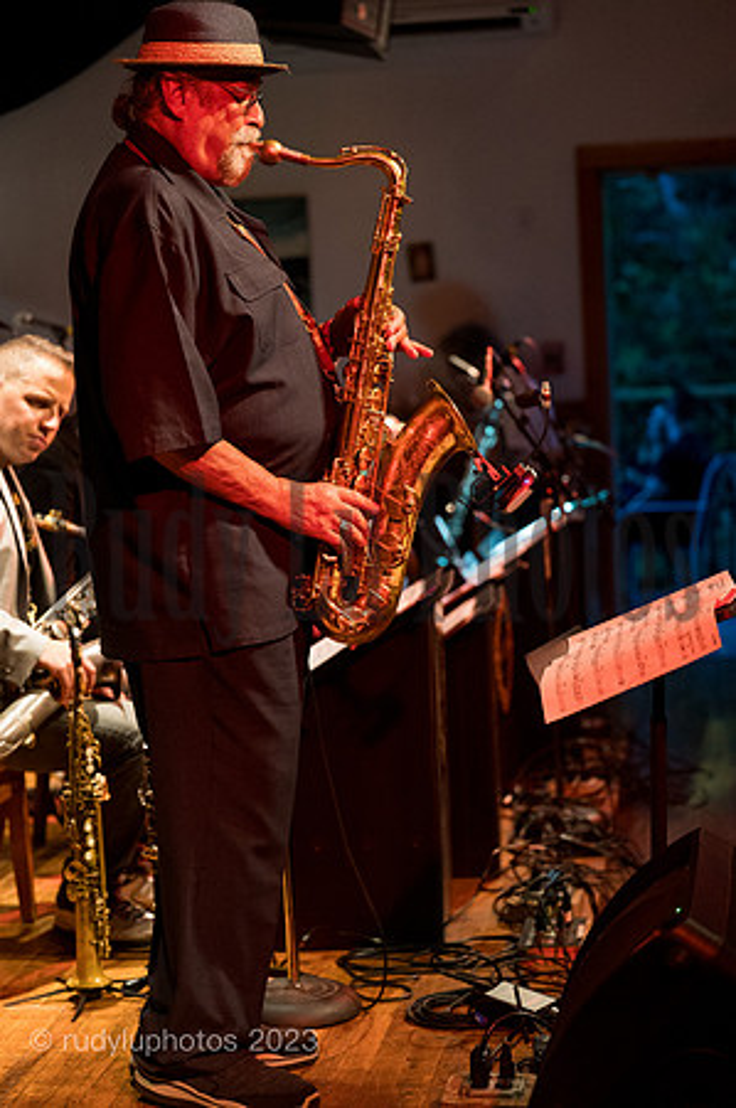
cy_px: 554
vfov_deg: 27.0
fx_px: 2305
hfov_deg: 18.1
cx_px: 368
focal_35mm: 75
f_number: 2.8
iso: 6400
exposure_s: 1/125
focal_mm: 75
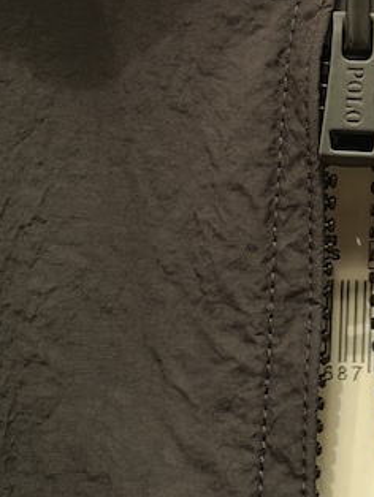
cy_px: -25
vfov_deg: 12.0
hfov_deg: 9.1
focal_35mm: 163
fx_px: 2345
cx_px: 391
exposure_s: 1/15
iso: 1000
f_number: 1.78
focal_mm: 6.76
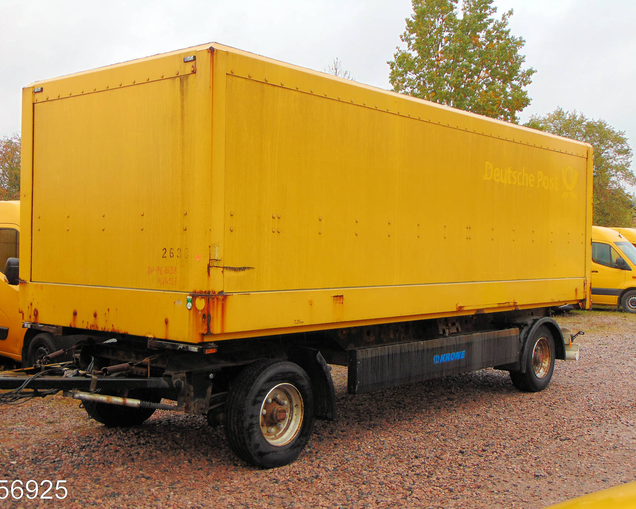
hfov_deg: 42.0
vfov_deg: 34.2
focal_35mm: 44
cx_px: 306
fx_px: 828
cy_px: 255
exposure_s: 1/160
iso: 80
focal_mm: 7.6
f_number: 3.3
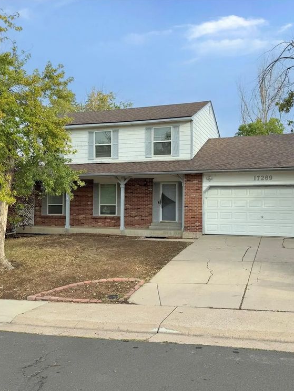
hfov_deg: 43.0
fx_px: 374
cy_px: 199
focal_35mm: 33
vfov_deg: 55.3
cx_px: 152
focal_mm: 6.76
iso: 80
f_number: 1.78
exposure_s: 1/1689
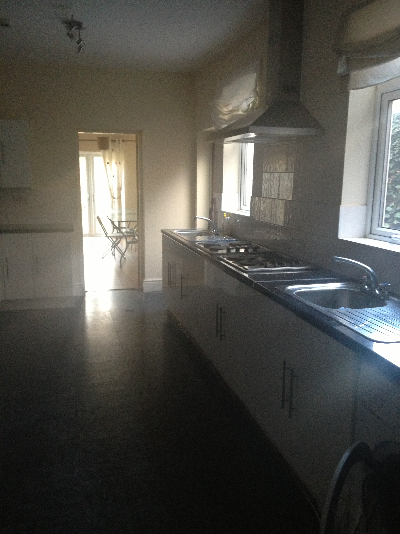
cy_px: 267
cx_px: 200
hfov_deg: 40.7
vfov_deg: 52.6
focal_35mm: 35
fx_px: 539
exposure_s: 1/20
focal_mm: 4.28
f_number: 2.4
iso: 320
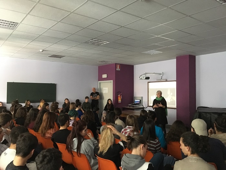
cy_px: 85
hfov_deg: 61.7
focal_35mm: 29
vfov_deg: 48.2
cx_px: 113
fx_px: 189
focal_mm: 4.15
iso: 320
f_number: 2.2
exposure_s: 1/17
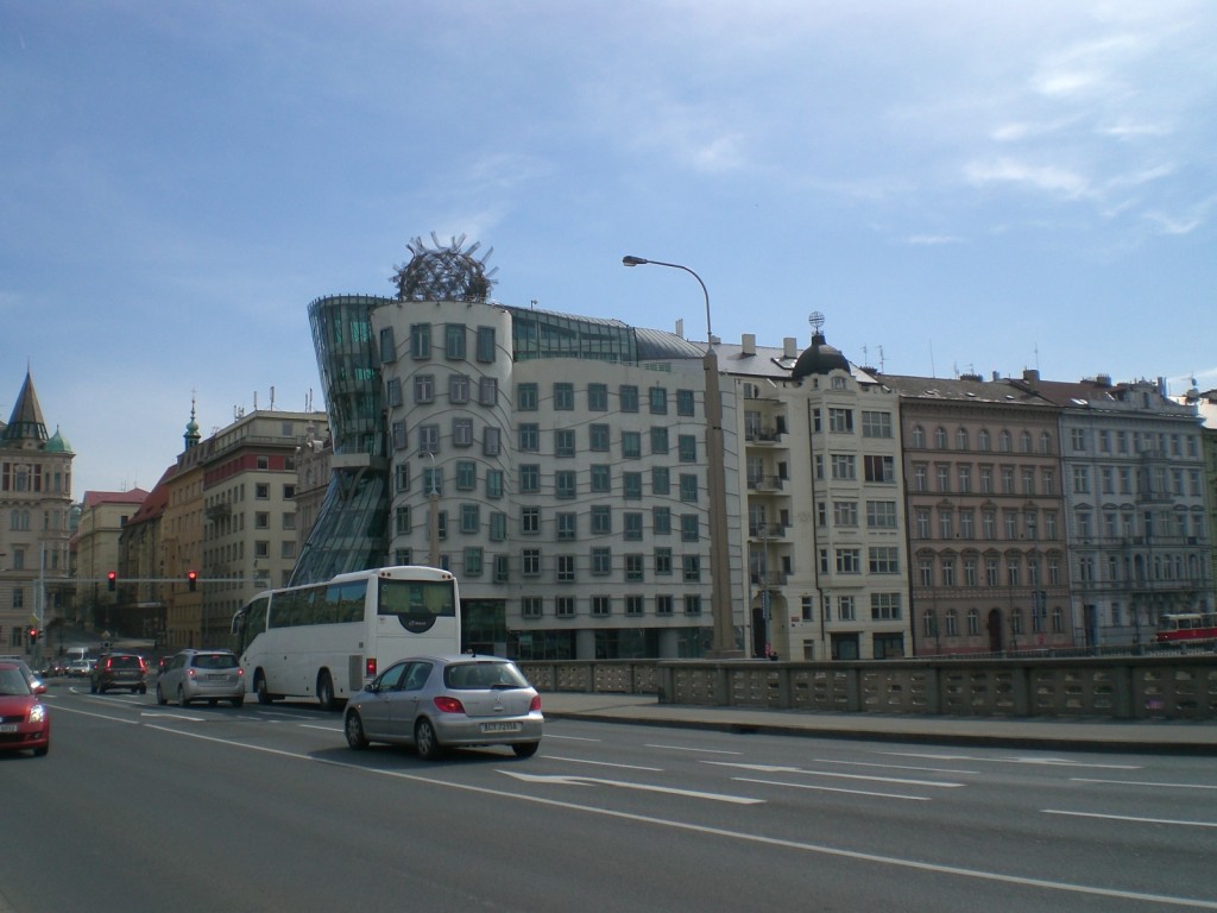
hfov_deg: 49.0
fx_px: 1336
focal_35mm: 38
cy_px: 456
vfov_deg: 37.7
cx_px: 608
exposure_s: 1/800
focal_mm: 6.3
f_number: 4.4
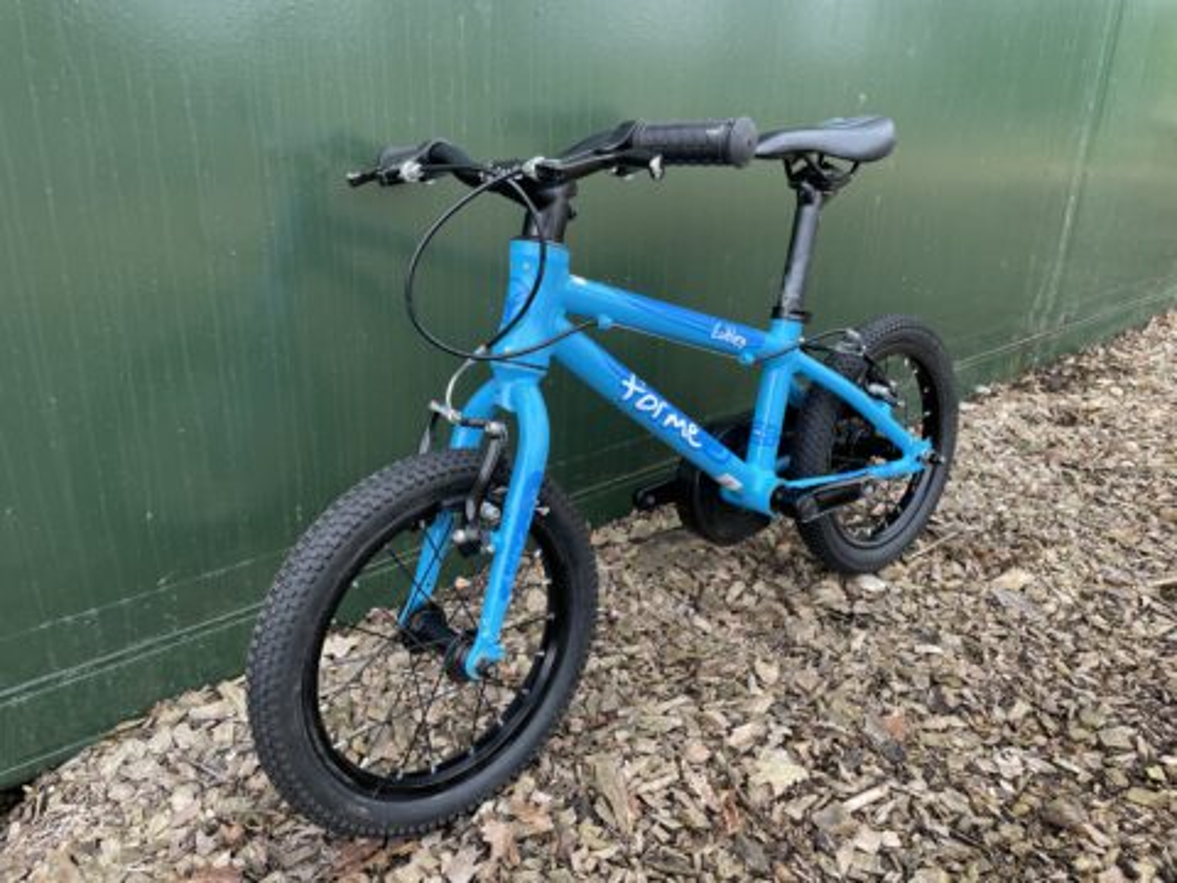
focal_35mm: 26
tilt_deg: -20.8
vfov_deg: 53.1
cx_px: 588
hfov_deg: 67.3
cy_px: 442
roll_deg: -2.3
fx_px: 884
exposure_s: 1/348
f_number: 1.6
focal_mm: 4.2
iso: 32
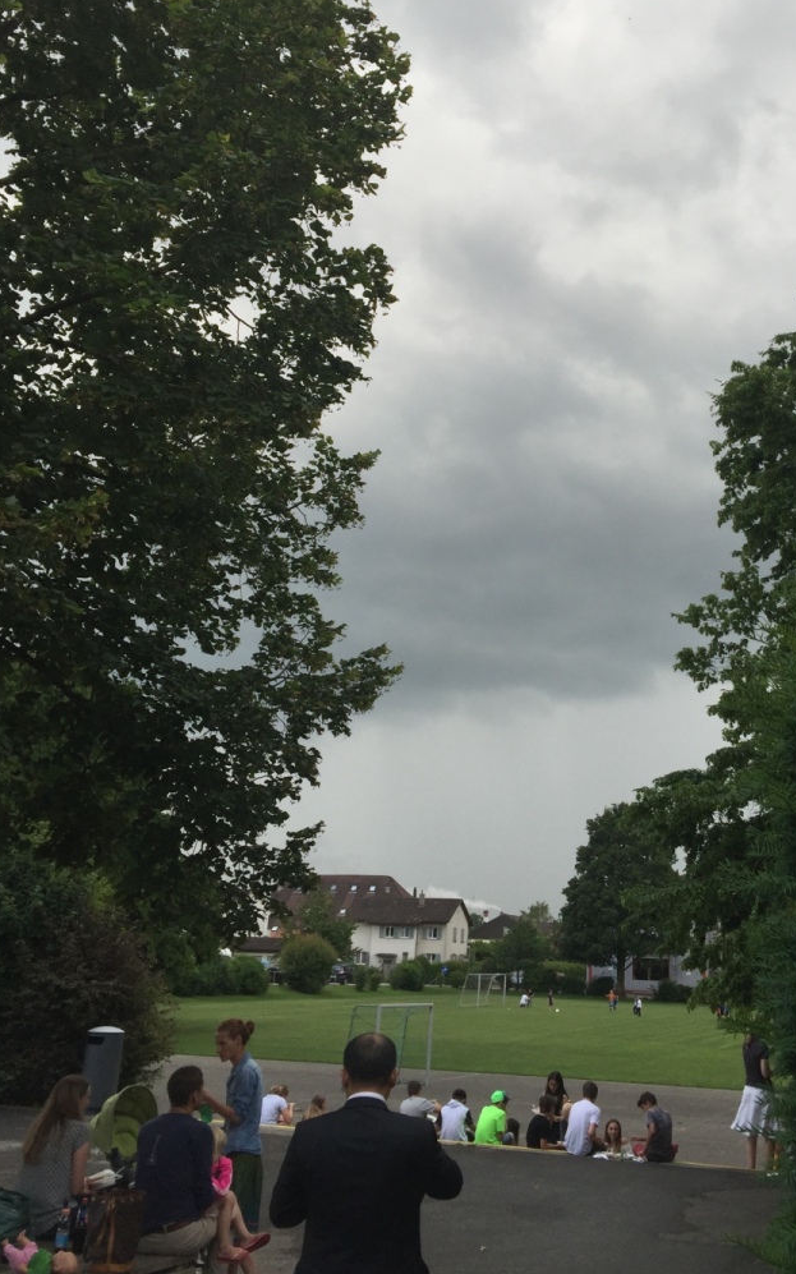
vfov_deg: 52.5
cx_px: 529
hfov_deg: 34.1
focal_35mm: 37
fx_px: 1284
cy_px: 528
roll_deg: -1.7
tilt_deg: +19.6
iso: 32
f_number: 2.2
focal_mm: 4.15
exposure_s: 1/311
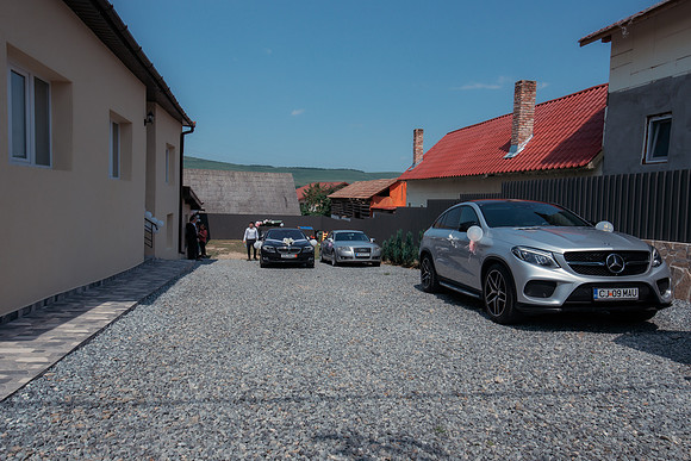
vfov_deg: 55.1
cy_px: 230
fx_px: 442
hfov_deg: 76.1
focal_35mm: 23
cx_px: 346
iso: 400
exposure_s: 1/2000
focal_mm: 23
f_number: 6.3
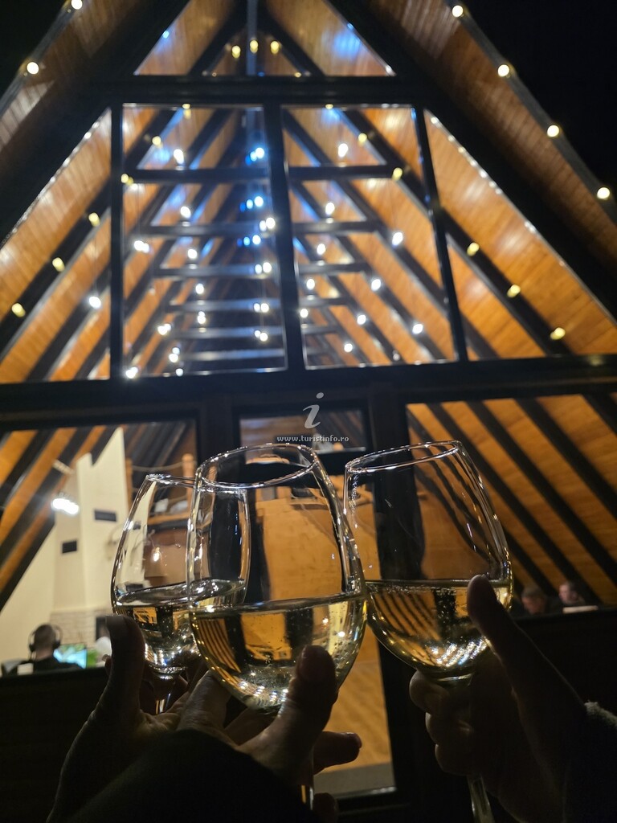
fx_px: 547
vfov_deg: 73.9
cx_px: 308
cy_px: 412
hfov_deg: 58.9
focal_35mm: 23
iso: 1000
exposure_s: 1/100
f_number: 1.7
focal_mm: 6.3
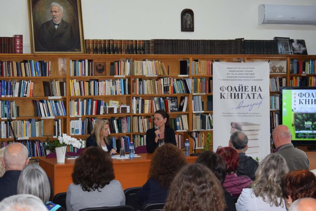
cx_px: 158
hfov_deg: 24.6
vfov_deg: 16.6
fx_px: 724
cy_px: 106
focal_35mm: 82
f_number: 5.6
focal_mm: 55
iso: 800
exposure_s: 1/60
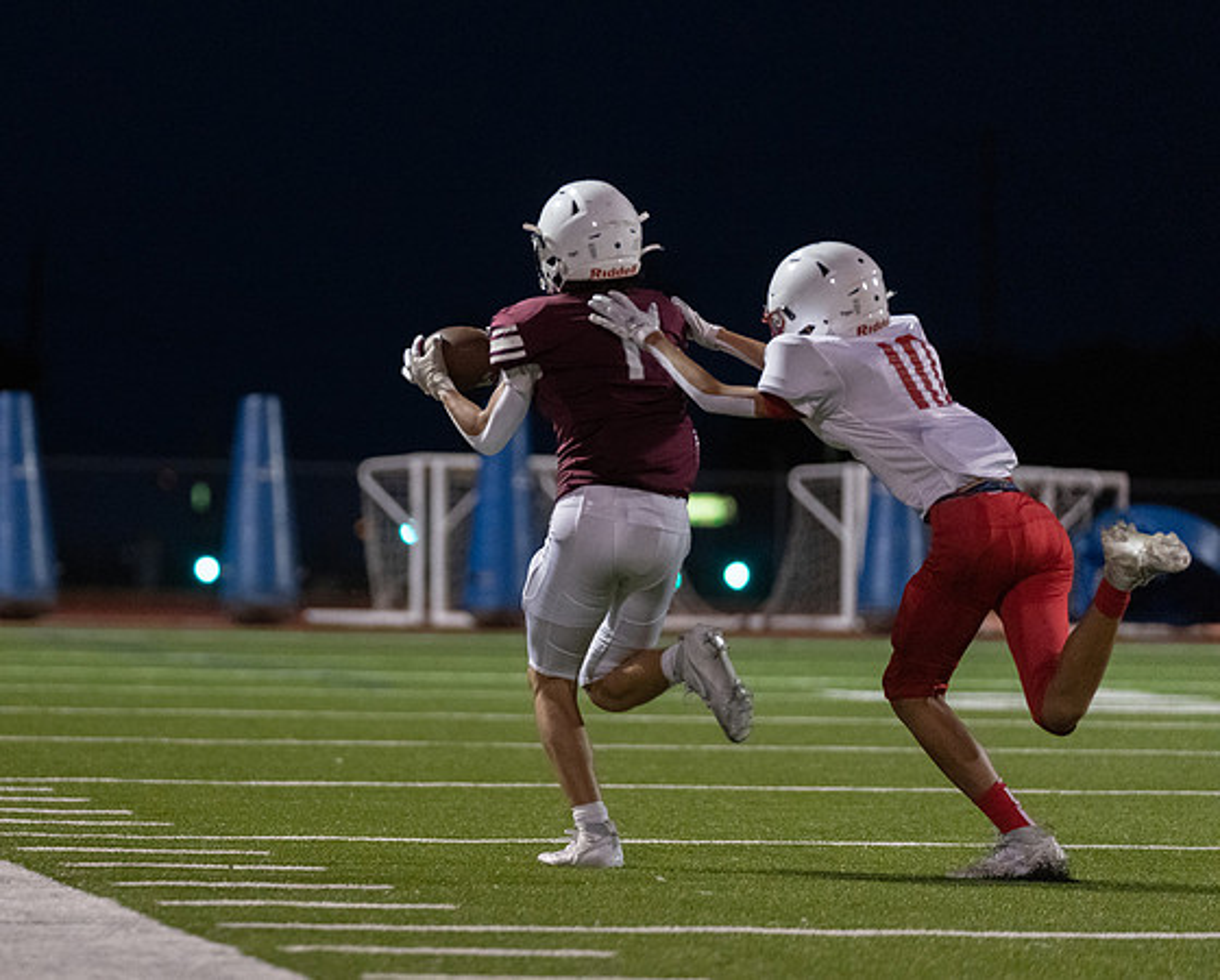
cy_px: 480
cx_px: 328
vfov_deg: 6.8
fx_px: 8281
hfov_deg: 8.4
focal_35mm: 229
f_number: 2.8
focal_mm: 167
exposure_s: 1/1250
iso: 5000
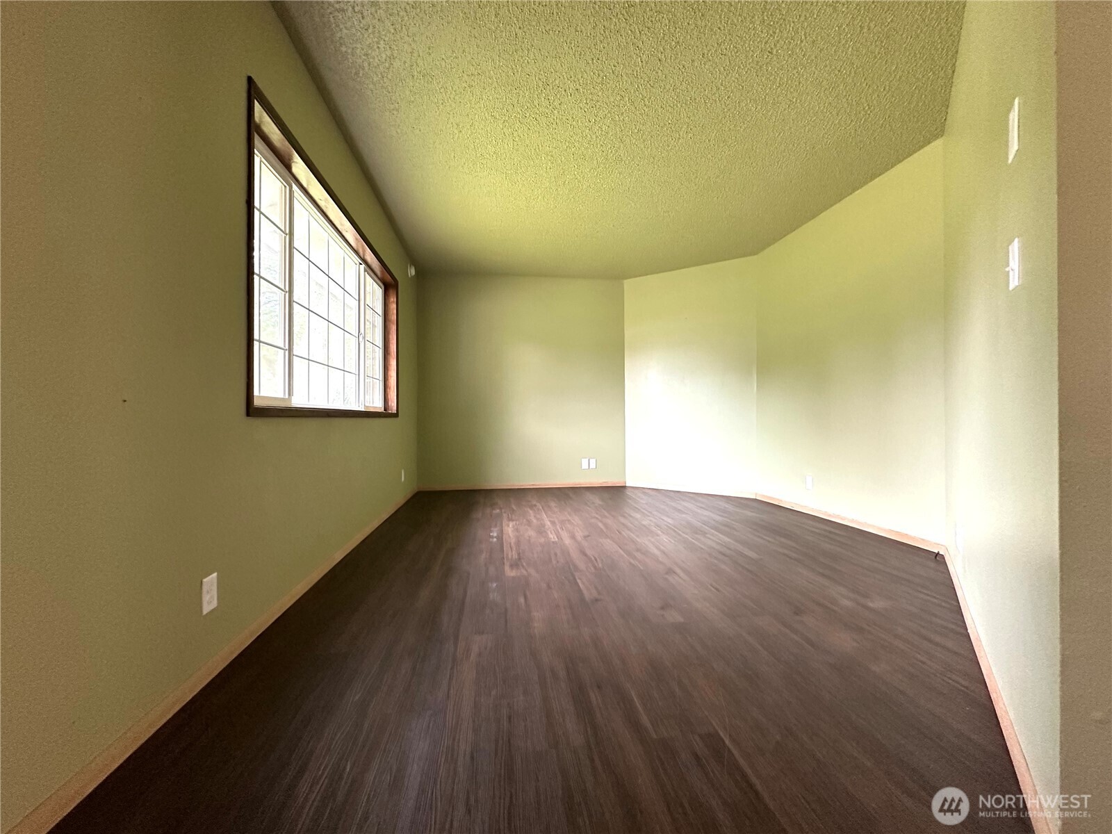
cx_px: 556
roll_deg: +0.1
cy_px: 417
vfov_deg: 85.7
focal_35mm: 14
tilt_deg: +0.3
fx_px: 450
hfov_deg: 102.1
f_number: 2.2
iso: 400
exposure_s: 1/60
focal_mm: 2.22
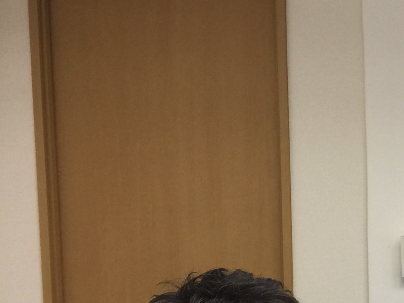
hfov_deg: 18.9
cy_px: 366
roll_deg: -1.9
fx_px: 1050
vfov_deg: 15.8
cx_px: 624
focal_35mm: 90
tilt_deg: -9.0
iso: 32
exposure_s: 1/33
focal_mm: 4.15
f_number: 2.2
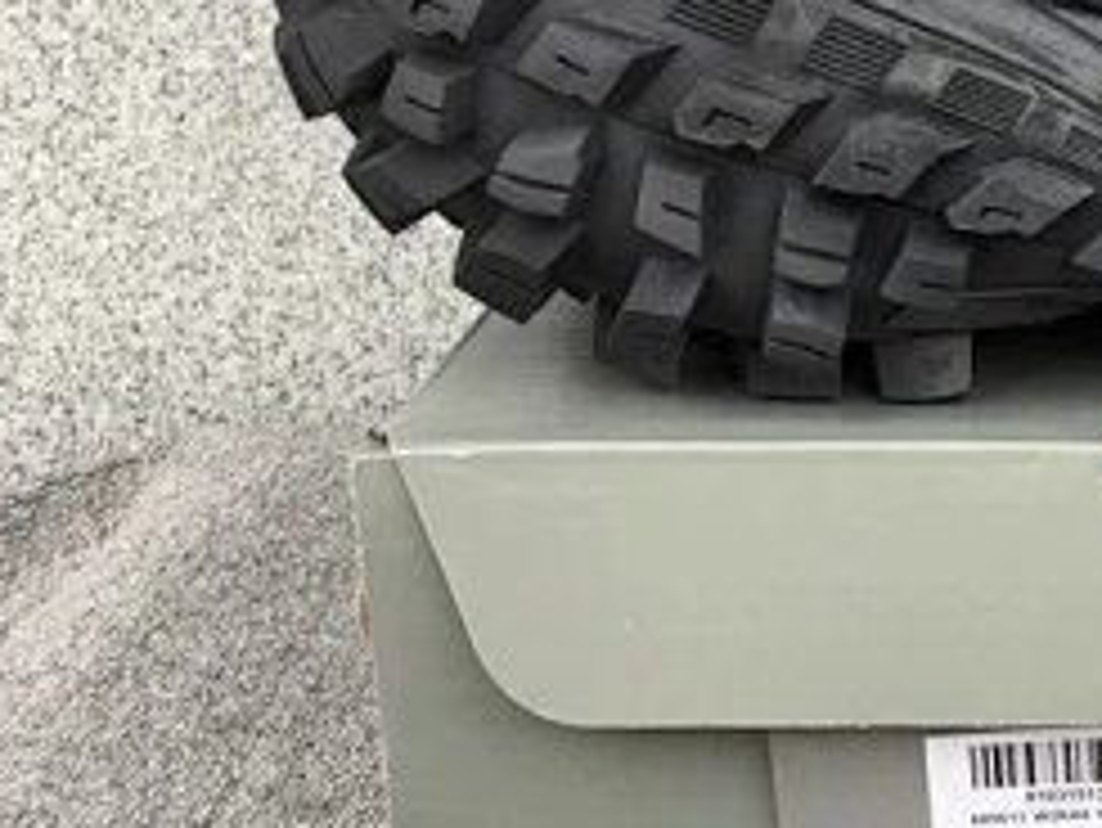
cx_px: 1237
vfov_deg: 18.1
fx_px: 2580
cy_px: 180
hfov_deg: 22.6
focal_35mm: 81
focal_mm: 3.3
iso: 50
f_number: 2.4
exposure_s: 1/100
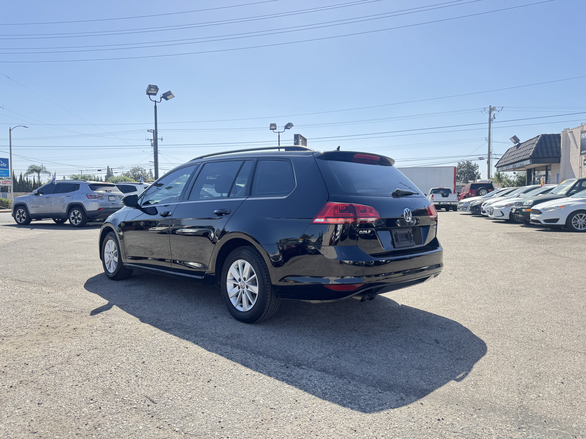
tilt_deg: -3.7
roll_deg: -0.2
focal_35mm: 24
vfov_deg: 56.8
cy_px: 220
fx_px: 406
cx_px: 293
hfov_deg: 71.6
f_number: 1.78
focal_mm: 6.76
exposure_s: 1/1311
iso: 80
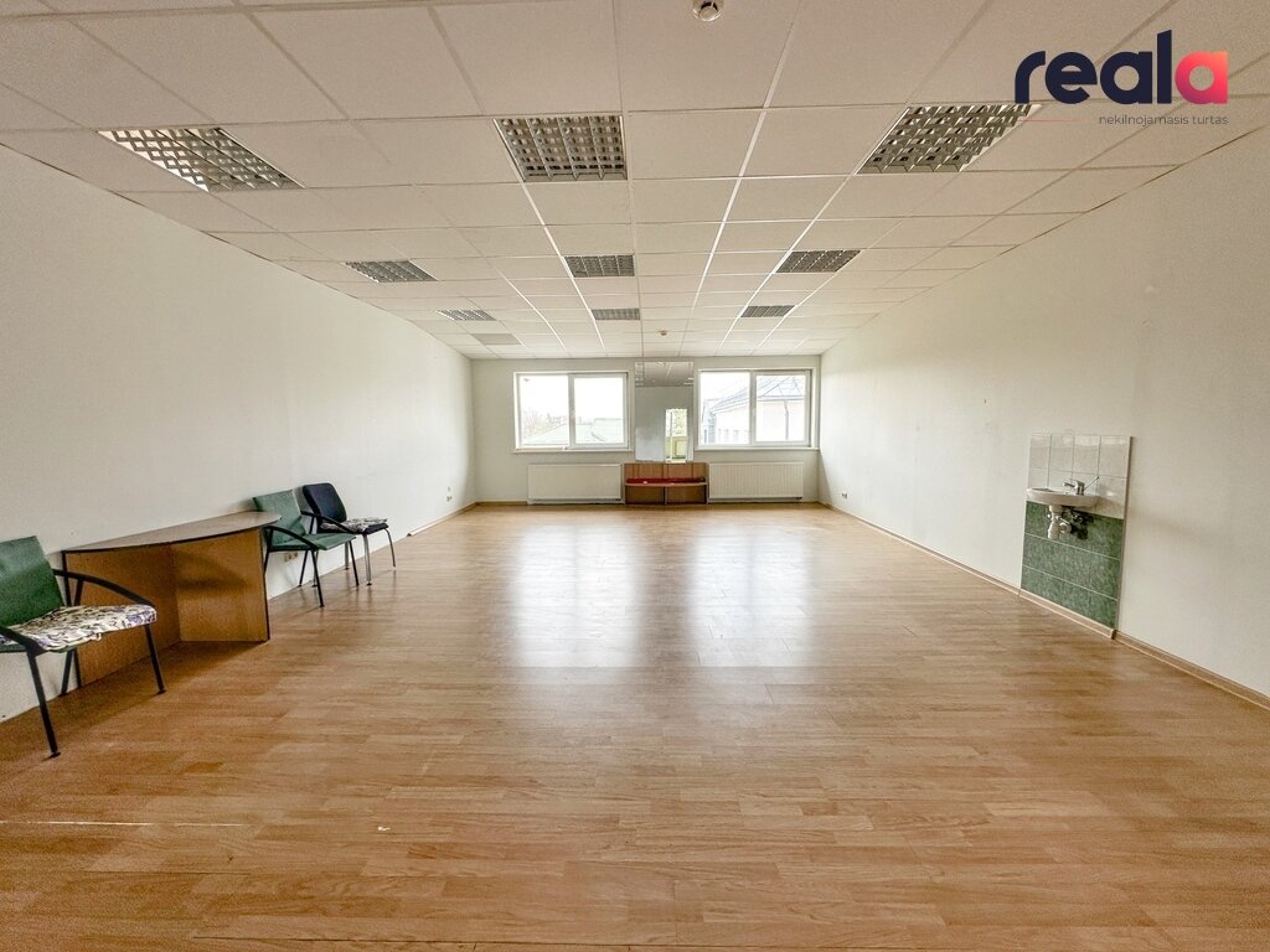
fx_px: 514
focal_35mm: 14
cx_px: 635
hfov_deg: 102.1
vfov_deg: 85.7
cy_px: 476
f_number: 2.2
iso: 50
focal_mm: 2.22
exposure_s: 1/99
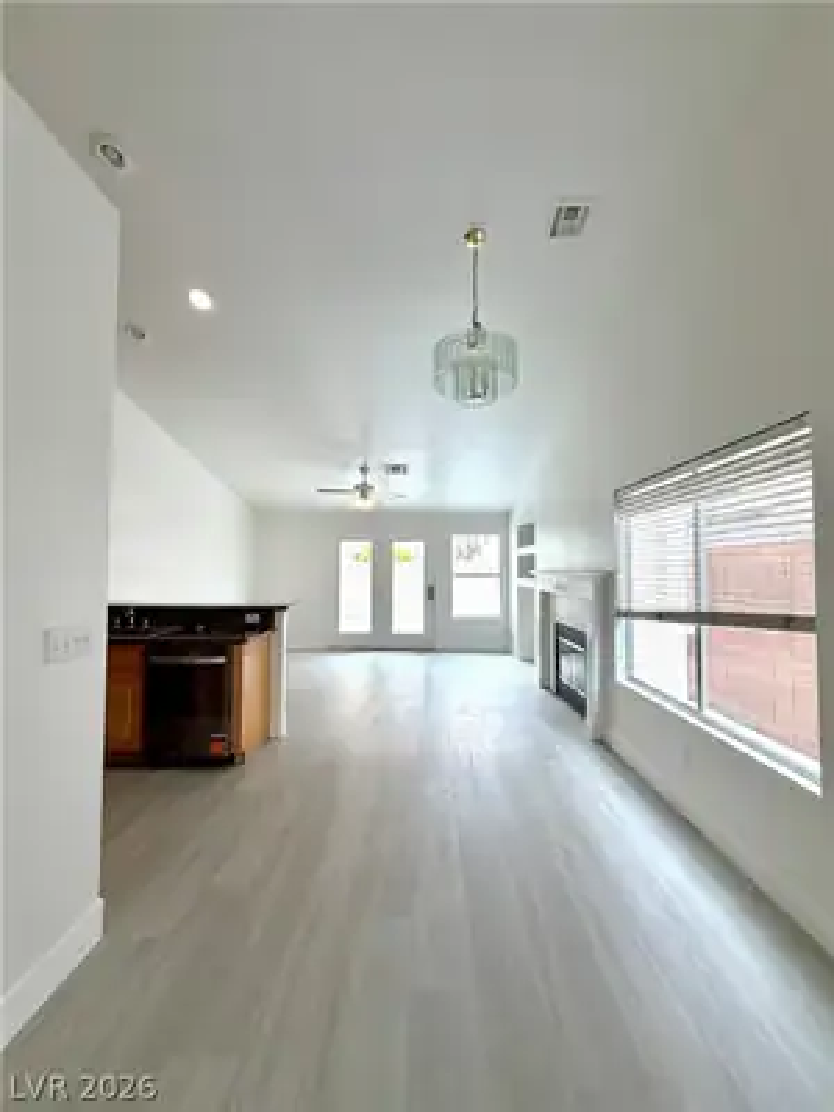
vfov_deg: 102.1
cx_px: 417
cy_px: 556
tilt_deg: +2.7
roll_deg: +0.2
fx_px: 450
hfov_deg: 85.7
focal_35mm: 14
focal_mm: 2.22
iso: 64
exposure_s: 1/120
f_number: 2.2
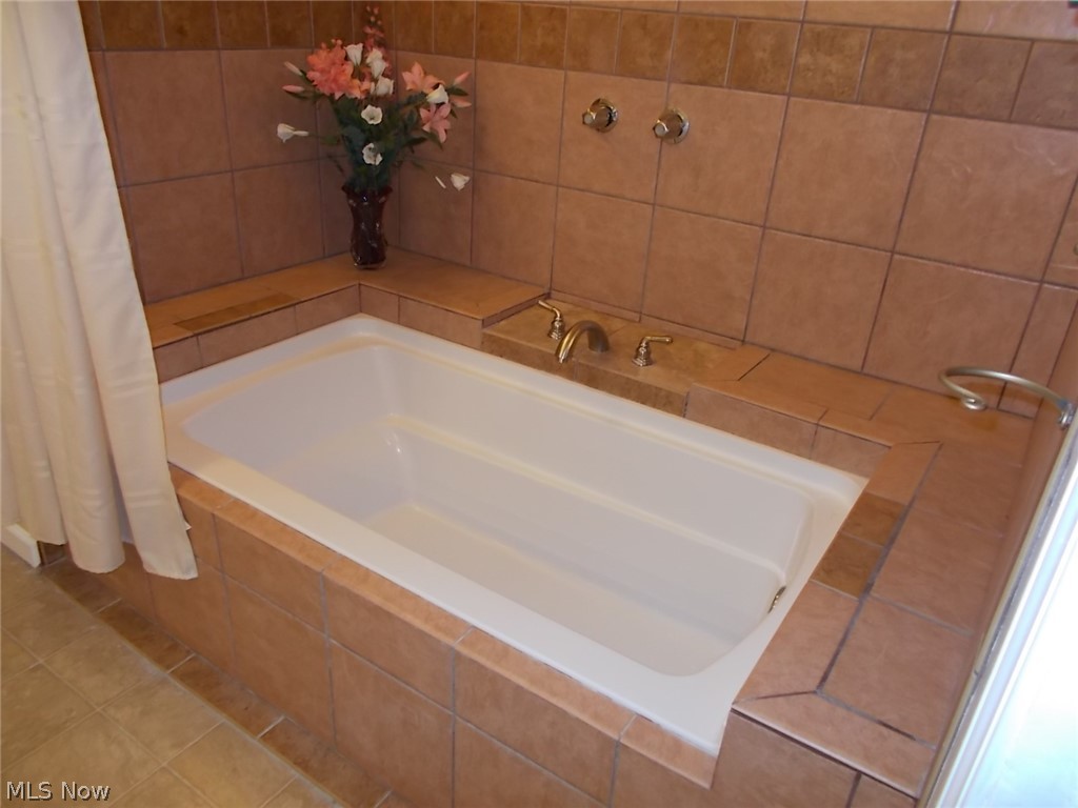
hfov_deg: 67.3
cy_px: 404
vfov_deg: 53.1
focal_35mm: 26
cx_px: 539
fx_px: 810
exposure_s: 1/25
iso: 200
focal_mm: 4.6
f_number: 3.2
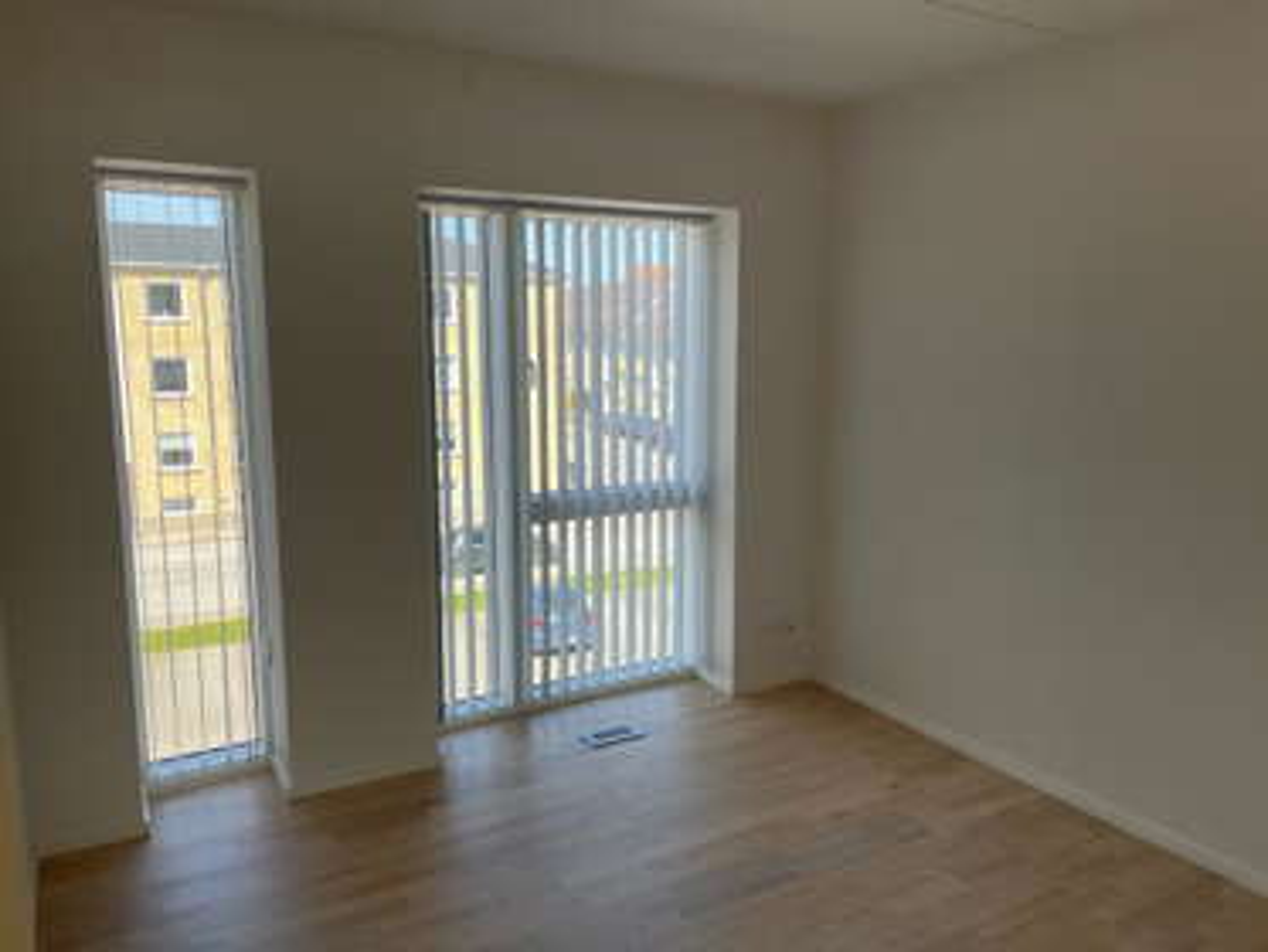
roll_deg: +0.3
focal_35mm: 26
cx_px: 634
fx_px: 953
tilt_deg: -8.6
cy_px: 476
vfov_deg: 53.1
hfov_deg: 67.3
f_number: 1.6
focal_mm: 5.1
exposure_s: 1/555
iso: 50
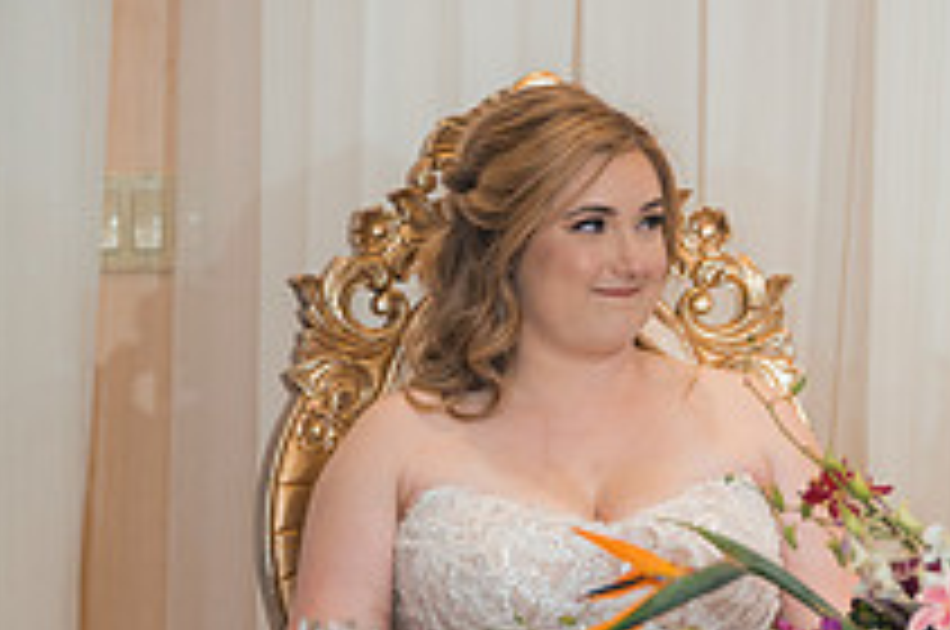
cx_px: 1171
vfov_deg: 3.9
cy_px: 425
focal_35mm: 347
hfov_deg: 5.9
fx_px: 9143
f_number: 2.8
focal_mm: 126
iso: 1000
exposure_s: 1/250
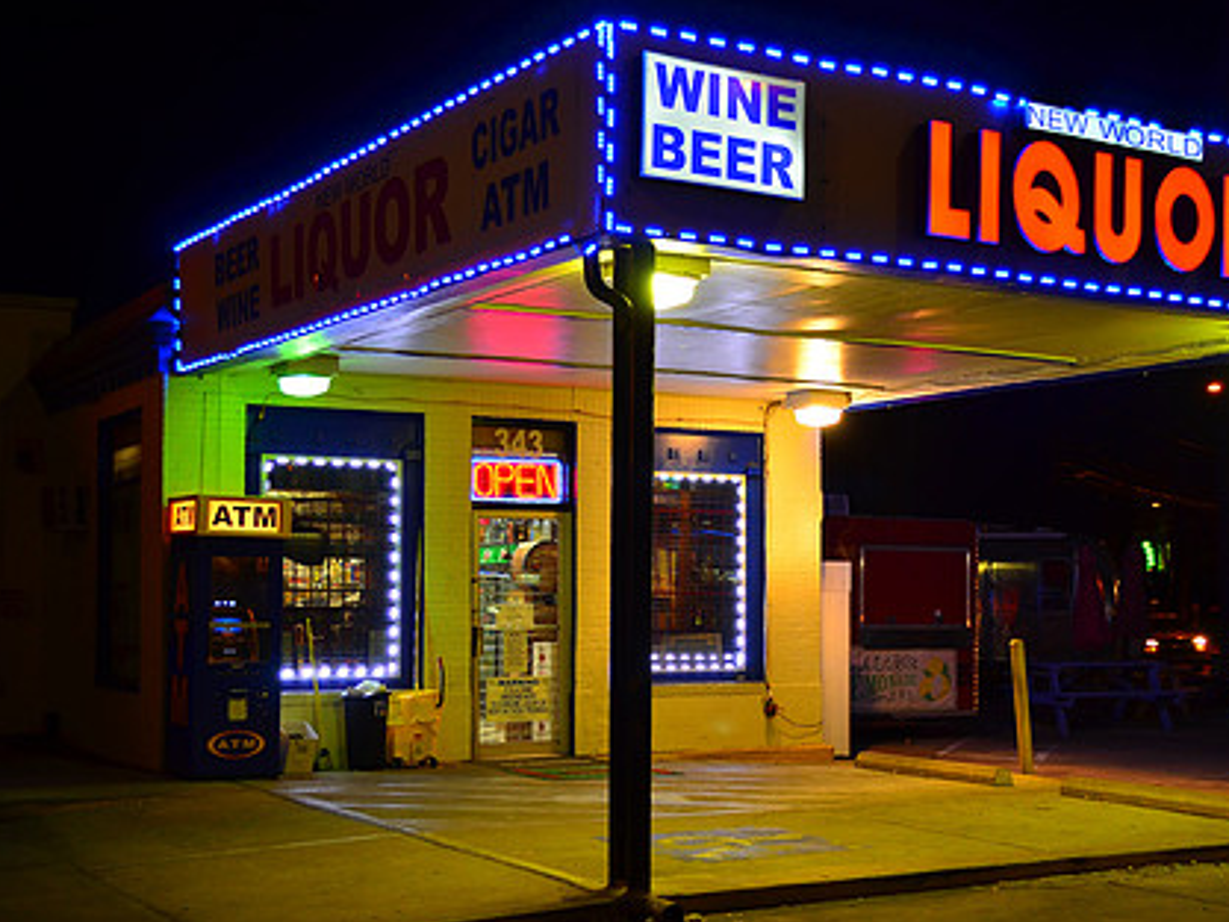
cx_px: 784
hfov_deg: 36.6
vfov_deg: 28.0
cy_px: 557
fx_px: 1847
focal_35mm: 52
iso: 360
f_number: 4.2
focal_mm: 26
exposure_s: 1/30
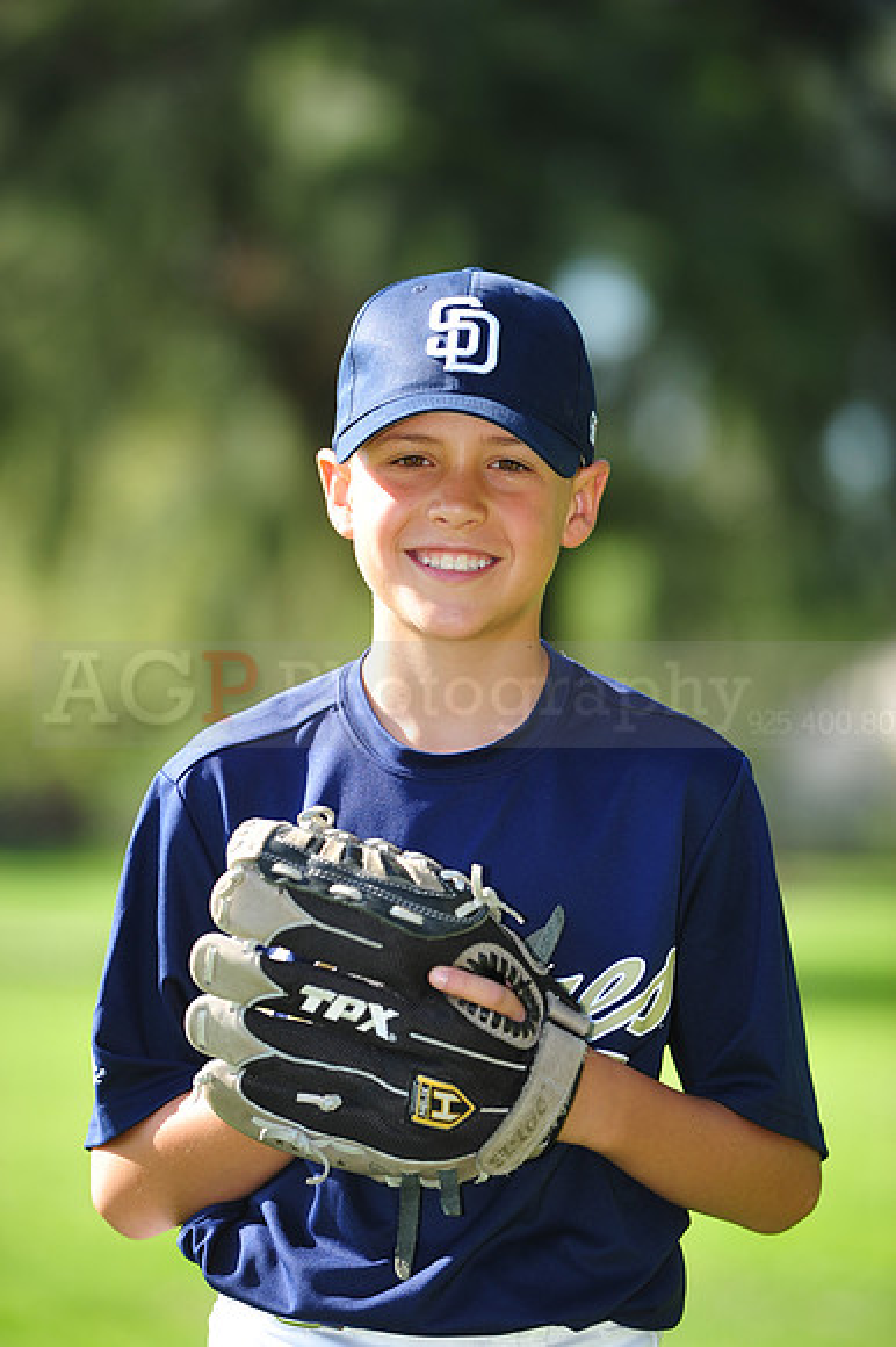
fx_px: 7475
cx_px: 448
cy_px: 674
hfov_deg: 6.9
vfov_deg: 10.3
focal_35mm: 200
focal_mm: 200
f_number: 4.5
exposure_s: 1/500
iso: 200
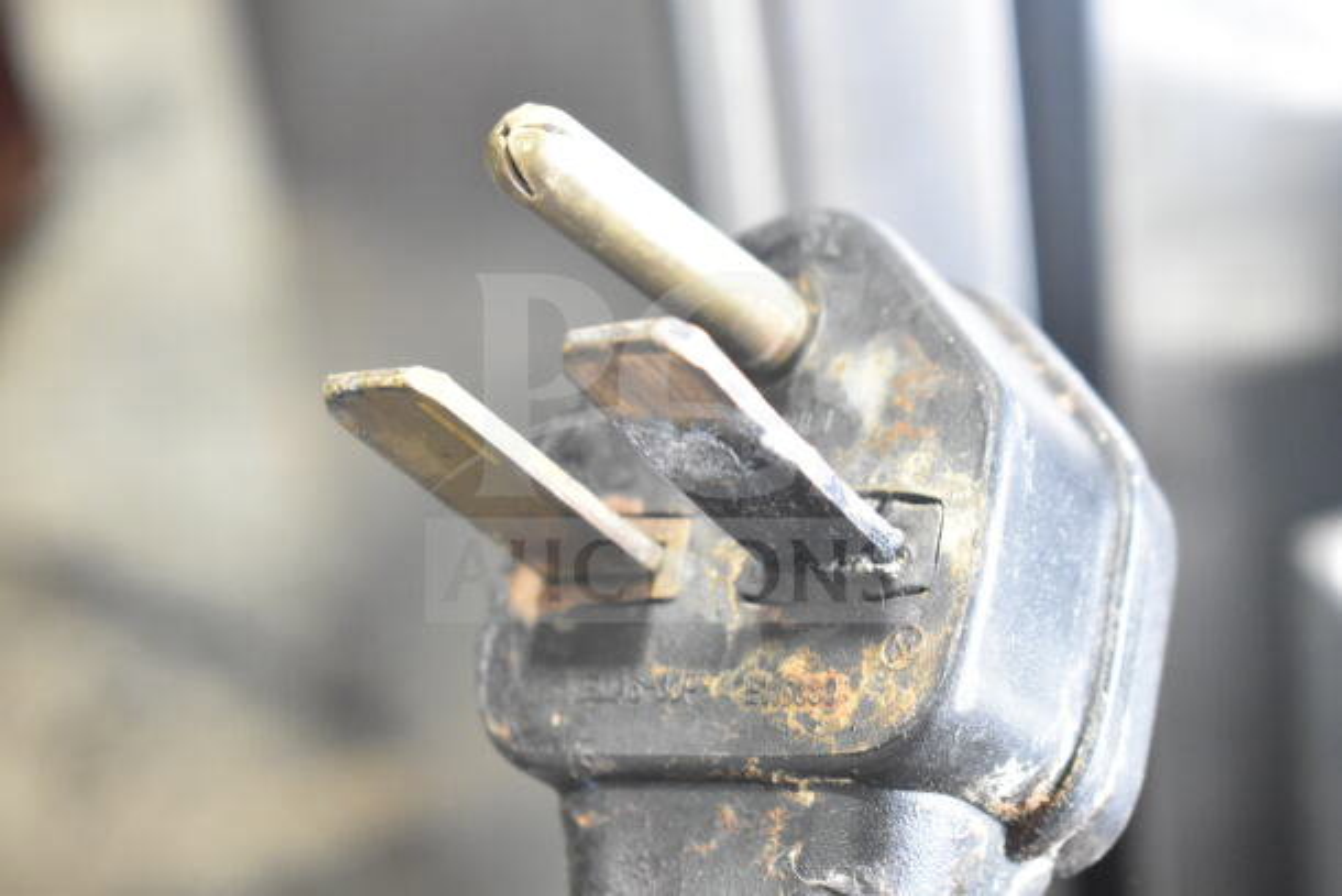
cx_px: 671
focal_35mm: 82
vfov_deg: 16.6
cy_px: 448
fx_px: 3076
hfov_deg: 24.6
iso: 4500
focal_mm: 55
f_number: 5.6
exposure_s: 1/100
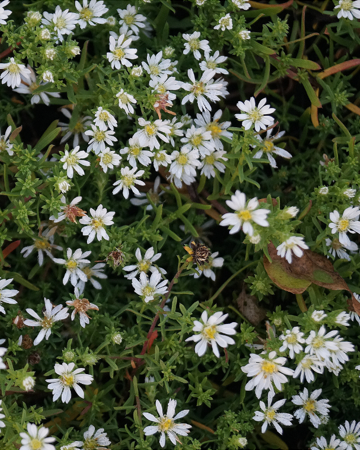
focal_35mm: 117
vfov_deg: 16.5
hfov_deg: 13.1
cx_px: 39
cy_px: 225
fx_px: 1554
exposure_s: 1/160
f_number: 5.6
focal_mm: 55
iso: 800
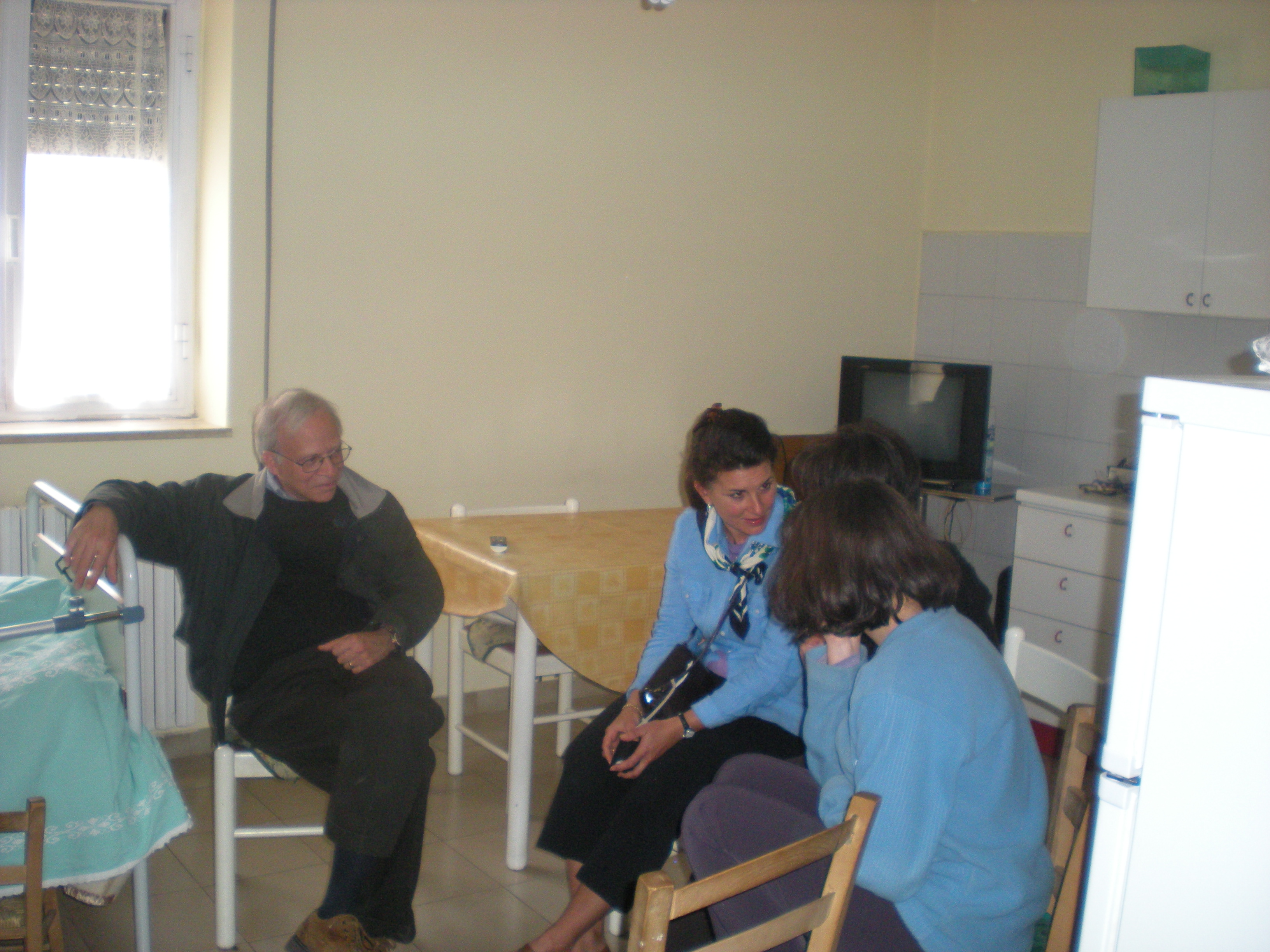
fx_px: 1394
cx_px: 635
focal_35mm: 38
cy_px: 476
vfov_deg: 37.7
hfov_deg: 49.0
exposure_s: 1/60
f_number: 3.1
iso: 268
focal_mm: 6.3
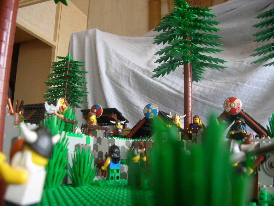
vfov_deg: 40.7
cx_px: 137
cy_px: 103
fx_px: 277
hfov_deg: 52.6
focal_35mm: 35
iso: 50
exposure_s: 1/6
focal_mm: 5.8
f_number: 2.8
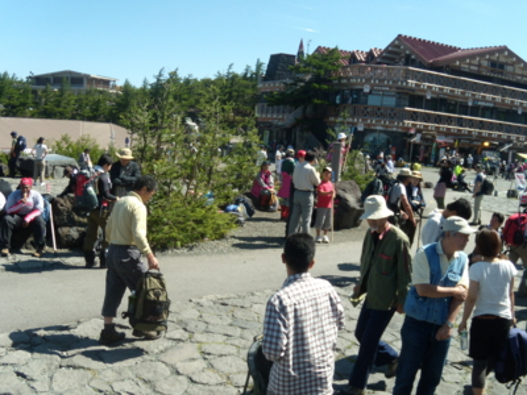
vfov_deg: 39.7
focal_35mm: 36
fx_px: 548
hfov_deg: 51.4
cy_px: 198
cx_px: 264
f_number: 3.6
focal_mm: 6.4
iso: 80
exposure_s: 1/400
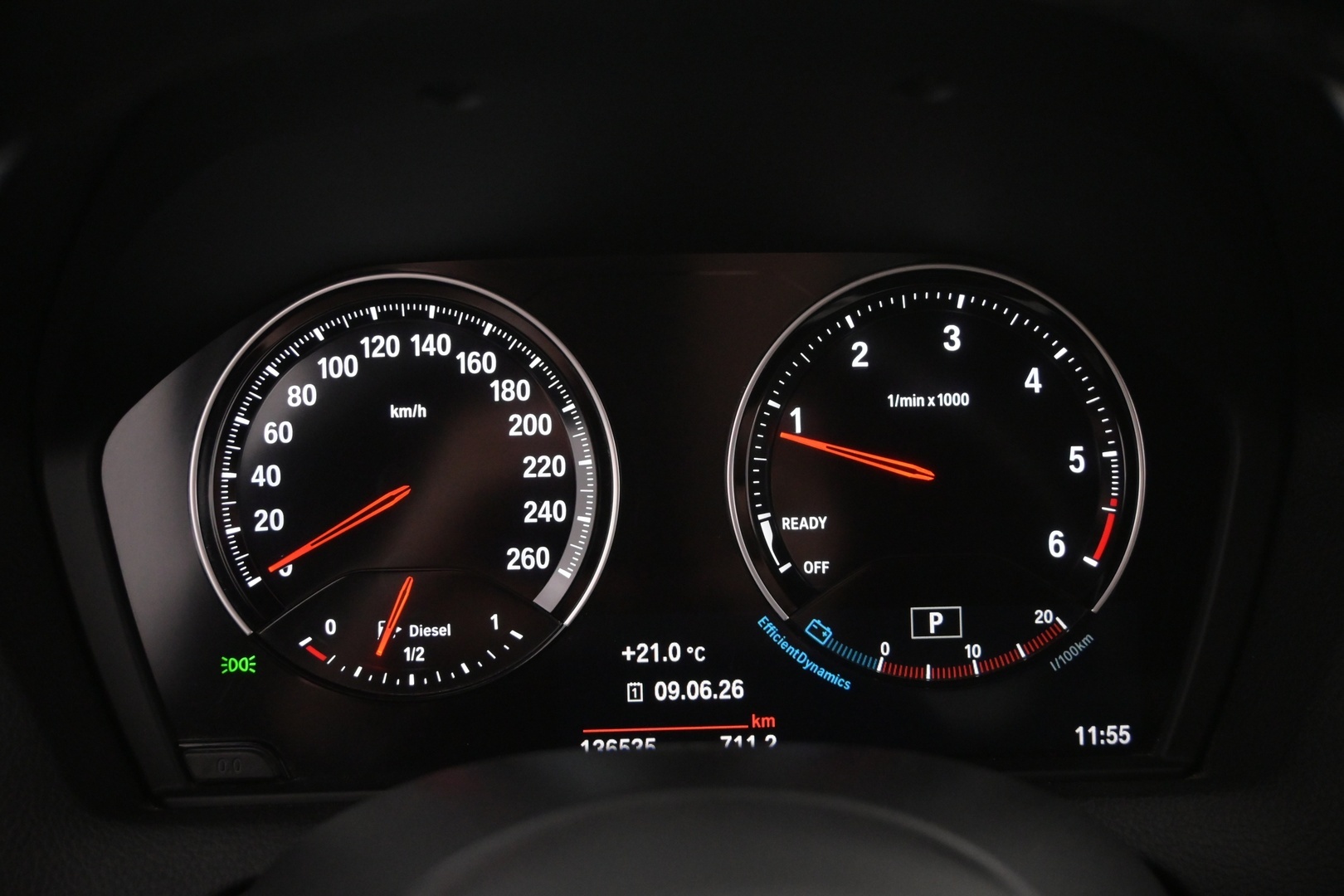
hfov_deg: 48.7
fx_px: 1484
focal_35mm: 40
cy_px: 448
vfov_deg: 33.6
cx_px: 672
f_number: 4.5
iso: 2500
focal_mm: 26.5
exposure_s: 1/50
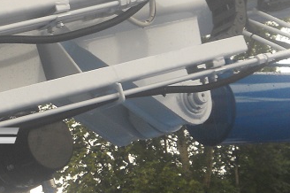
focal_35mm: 146
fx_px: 1175
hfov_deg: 13.5
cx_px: -101
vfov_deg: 9.4
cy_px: 136
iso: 80
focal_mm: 8.2
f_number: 4.3
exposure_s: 1/80
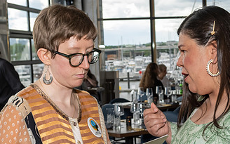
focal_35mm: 90
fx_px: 564
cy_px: 113
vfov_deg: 14.4
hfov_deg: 22.5
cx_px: 202
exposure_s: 1/250
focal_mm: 26
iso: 500
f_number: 7.1
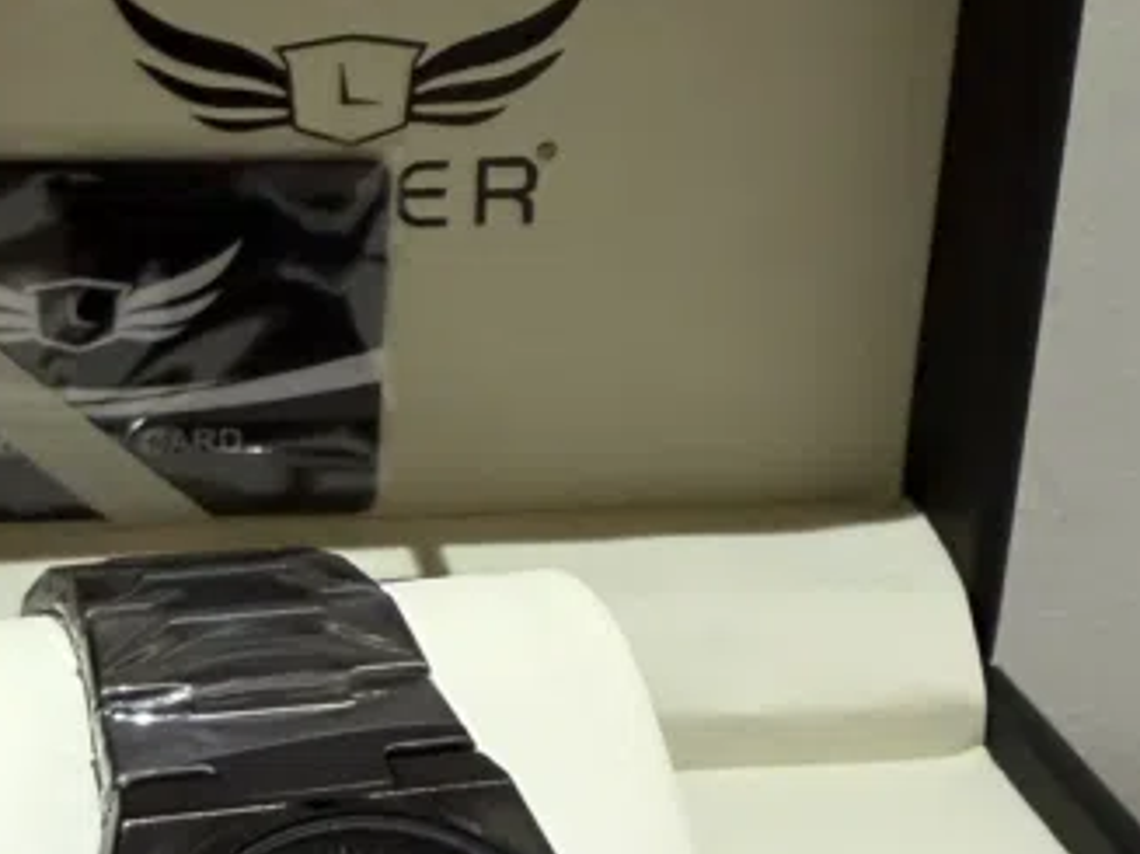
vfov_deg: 30.2
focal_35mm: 47
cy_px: 662
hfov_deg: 39.7
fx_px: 1547
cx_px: 342
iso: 250
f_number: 2.2
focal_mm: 2.22
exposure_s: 1/100
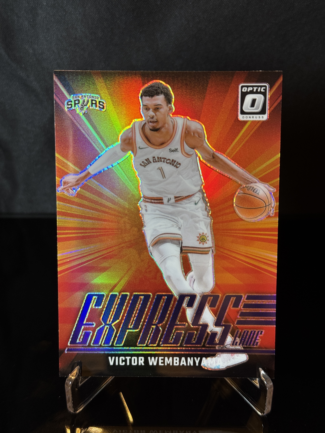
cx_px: 162
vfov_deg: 39.7
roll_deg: -1.4
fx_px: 601
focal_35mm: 48
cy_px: 216
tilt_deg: -31.5
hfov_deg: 30.3
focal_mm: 6.76
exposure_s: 1/100
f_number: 1.78
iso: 125
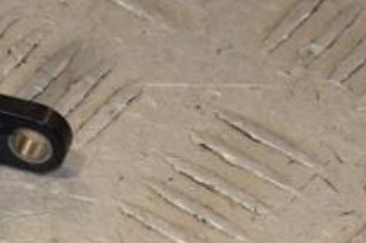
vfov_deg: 3.0
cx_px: -66
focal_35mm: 459
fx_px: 4667
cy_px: 51
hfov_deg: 4.5
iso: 800
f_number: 10
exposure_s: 1/200
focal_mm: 105
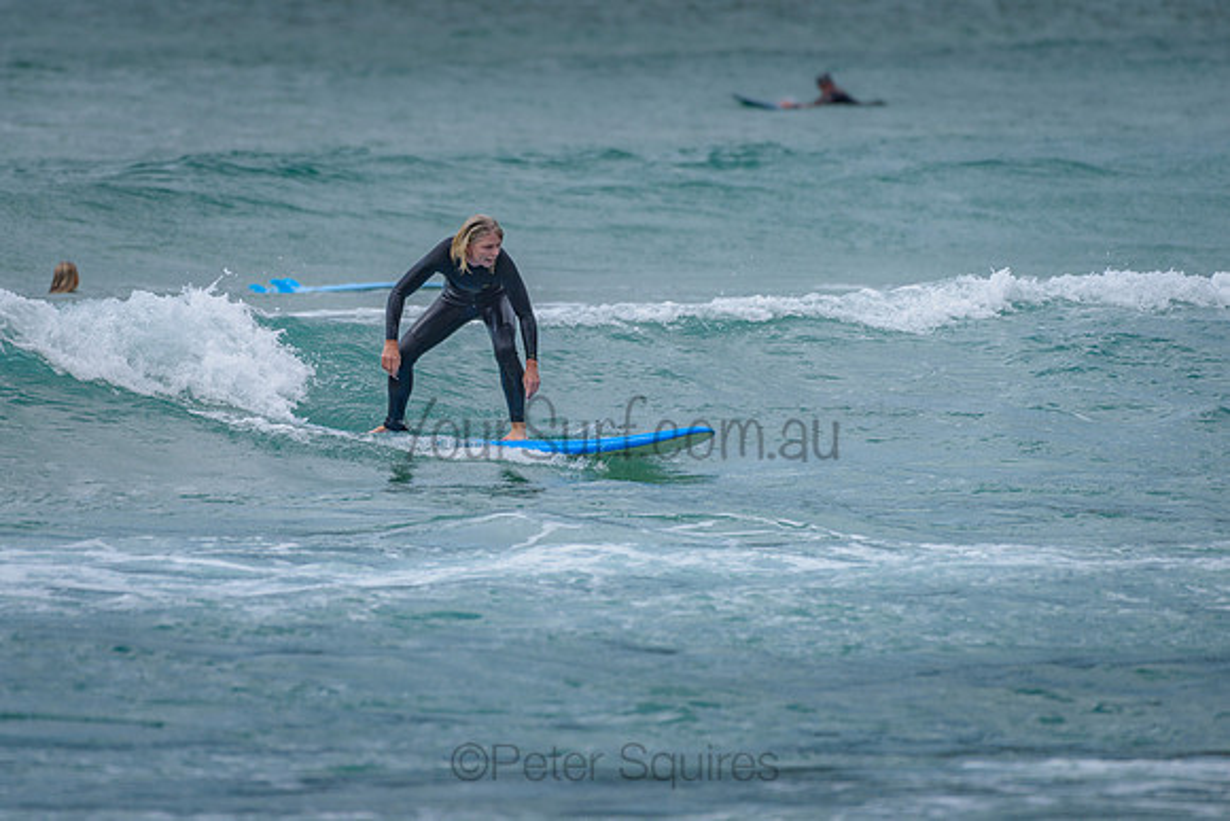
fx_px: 20946
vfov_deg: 2.2
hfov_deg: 3.4
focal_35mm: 613
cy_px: 319
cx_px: 477
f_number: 5.6
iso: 200
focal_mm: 500
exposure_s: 1/2000
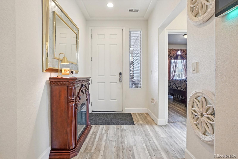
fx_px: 119
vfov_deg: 67.4
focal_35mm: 18
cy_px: 80
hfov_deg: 90.0
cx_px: 119
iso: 400
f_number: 8
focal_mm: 12
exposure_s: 1/15
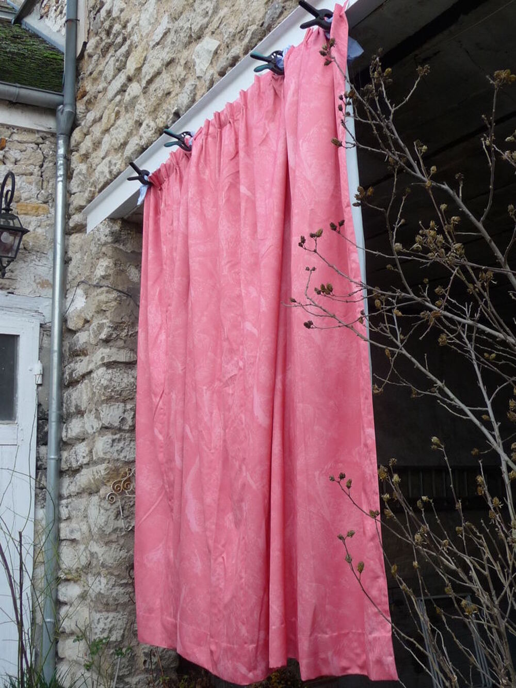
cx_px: 258
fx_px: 815
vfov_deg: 45.8
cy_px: 344
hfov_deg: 35.1
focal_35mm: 41
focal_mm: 5
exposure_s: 1/100
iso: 100
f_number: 3.4
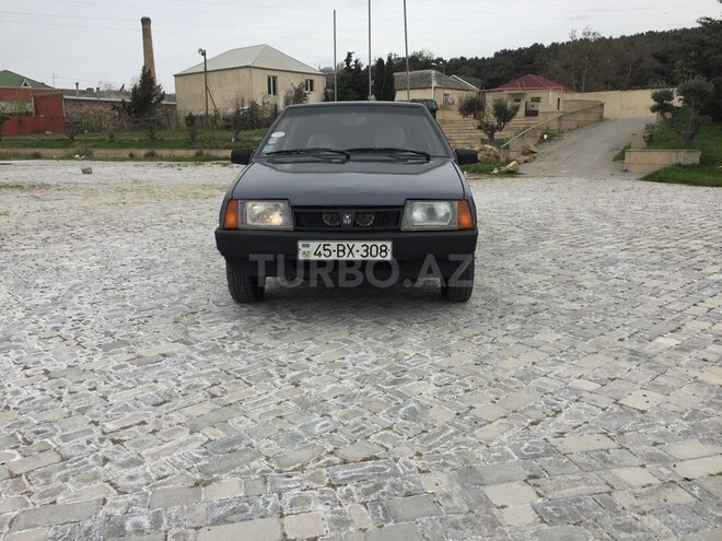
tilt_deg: -11.4
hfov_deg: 61.7
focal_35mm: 29
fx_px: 605
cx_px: 361
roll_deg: +0.2
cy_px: 270
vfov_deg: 48.2
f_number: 2.2
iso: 32
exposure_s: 1/682
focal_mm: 4.15
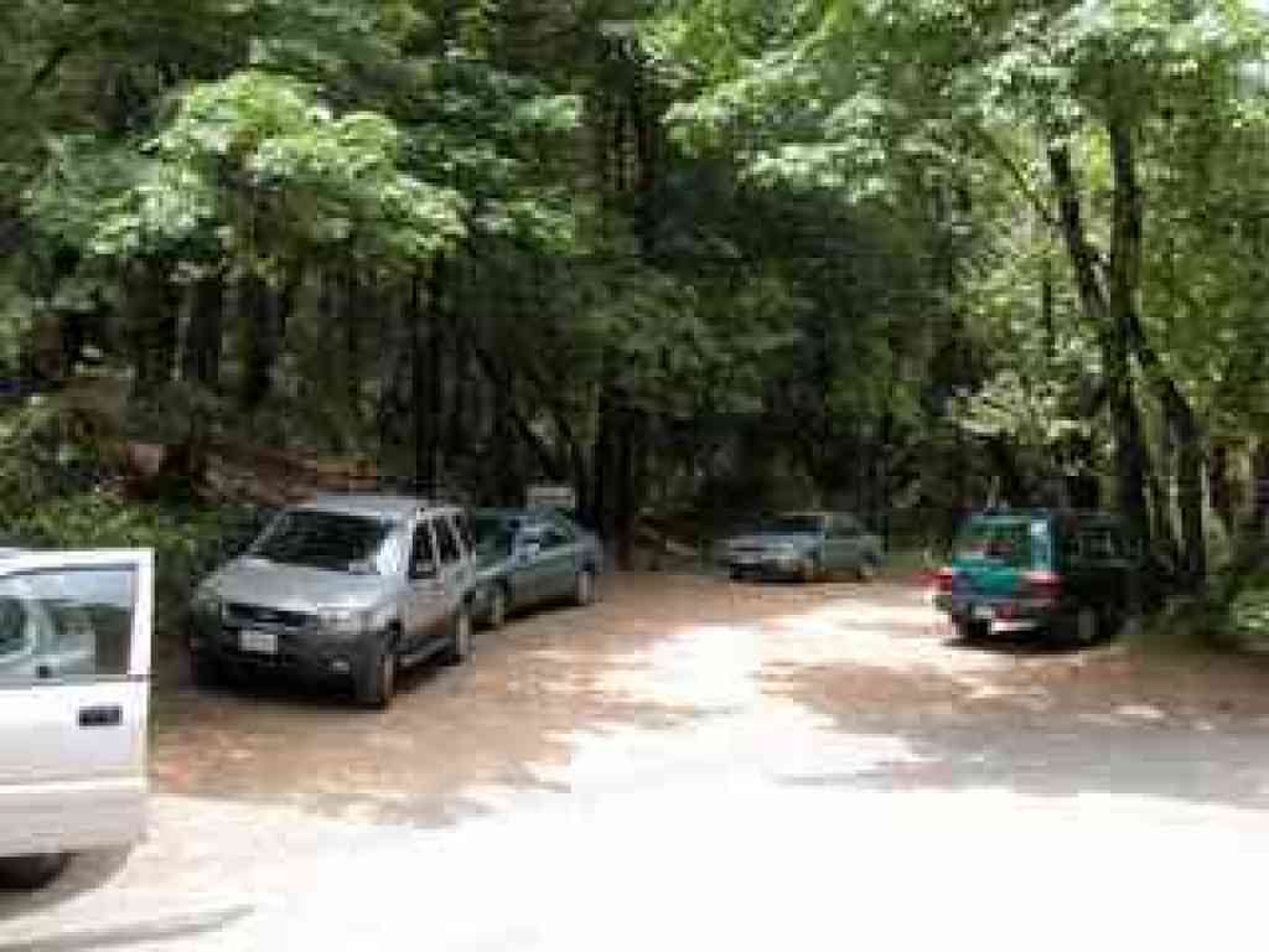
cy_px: 476
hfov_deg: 54.0
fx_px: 1246
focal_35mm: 34
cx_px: 634
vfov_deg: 41.8
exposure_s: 1/121
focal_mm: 8.9
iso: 100
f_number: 4
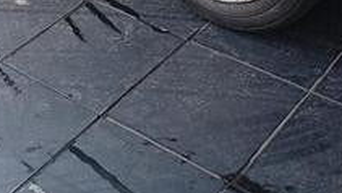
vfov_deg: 11.8
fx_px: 826
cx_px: 117
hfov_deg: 23.3
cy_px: -202
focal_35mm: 91
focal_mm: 3.98
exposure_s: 1/50
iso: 138
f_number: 1.8
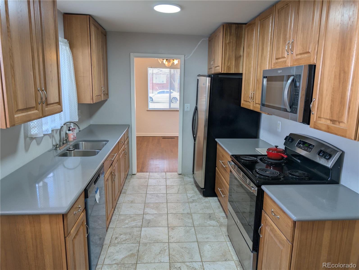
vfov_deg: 56.9
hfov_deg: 71.5
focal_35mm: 24
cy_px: 135
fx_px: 249
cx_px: 180
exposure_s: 1/40
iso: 26
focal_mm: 6.9
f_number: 1.68
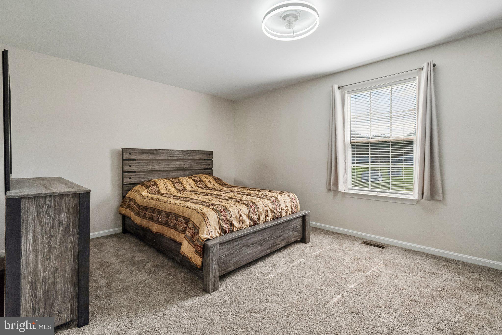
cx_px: 251
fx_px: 209
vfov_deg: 77.3
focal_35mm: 15
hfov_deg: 100.4
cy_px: 168
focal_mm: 10
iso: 400
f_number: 5.6
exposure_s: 1/400
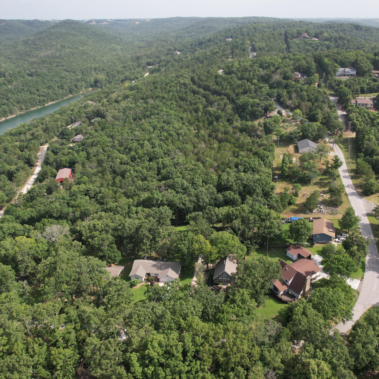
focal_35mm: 29
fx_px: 359
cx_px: 205
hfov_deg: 55.6
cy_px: 192
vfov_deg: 55.6
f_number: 2.8
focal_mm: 8.38
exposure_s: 1/350
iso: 140
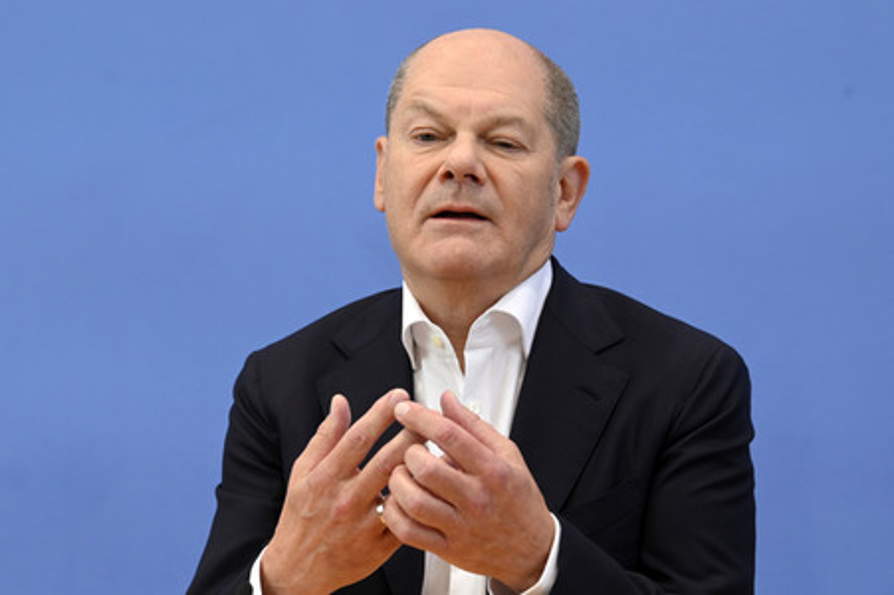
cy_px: 298
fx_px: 2779
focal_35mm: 112
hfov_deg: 18.3
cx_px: 447
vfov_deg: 12.2
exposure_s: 1/500
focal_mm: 112
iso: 3200
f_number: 6.3
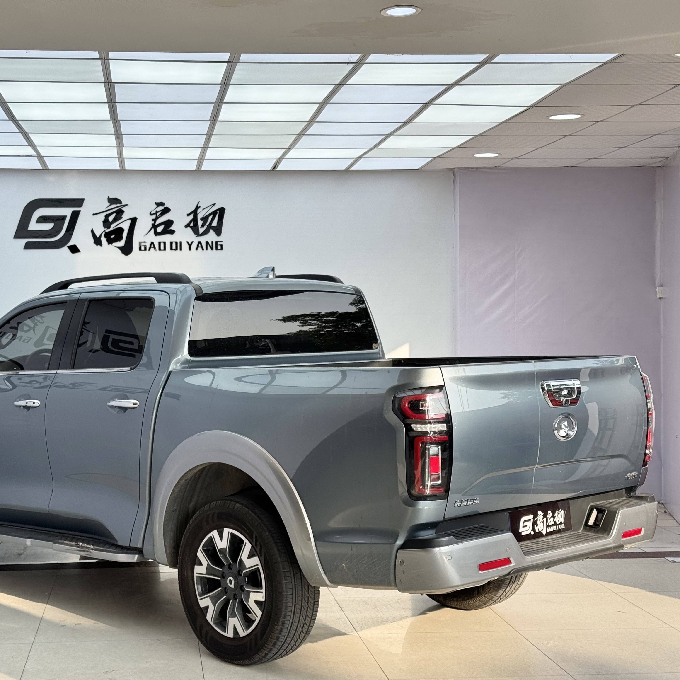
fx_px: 1267
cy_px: 342
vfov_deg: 30.0
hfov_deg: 29.9
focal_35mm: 57
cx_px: 258
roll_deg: +1.0
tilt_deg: -0.7
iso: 64
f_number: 1.78
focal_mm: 6.76
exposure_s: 1/1560
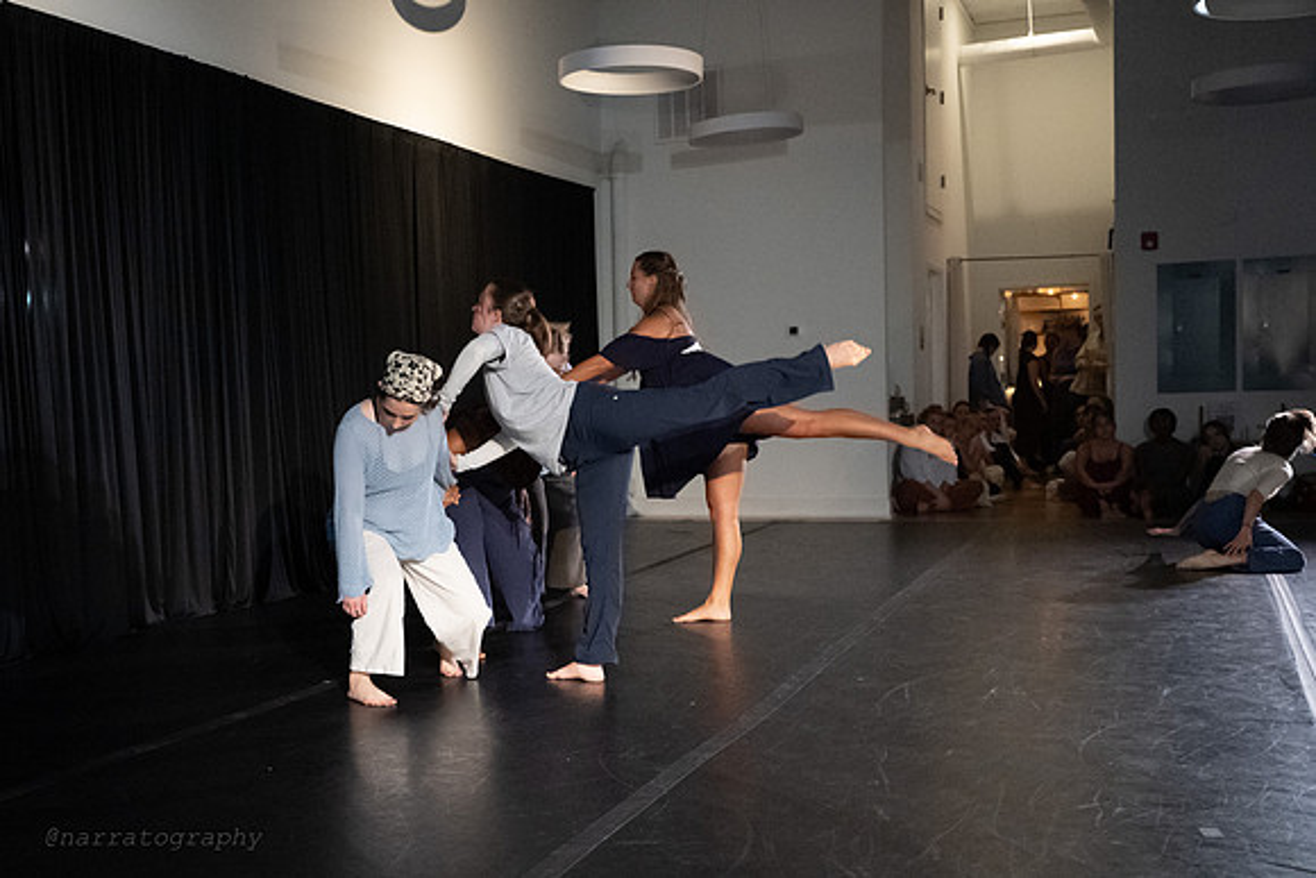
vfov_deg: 31.0
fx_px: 1583
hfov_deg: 44.3
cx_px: 413
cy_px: 490
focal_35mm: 43
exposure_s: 1/400
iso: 6400
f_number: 4
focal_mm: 31.5
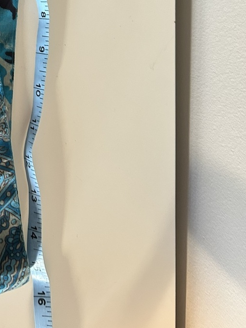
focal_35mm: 51
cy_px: 25
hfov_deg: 27.6
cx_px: 27
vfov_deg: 35.0
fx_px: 483
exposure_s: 1/40
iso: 400
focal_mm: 5.7
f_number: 1.5
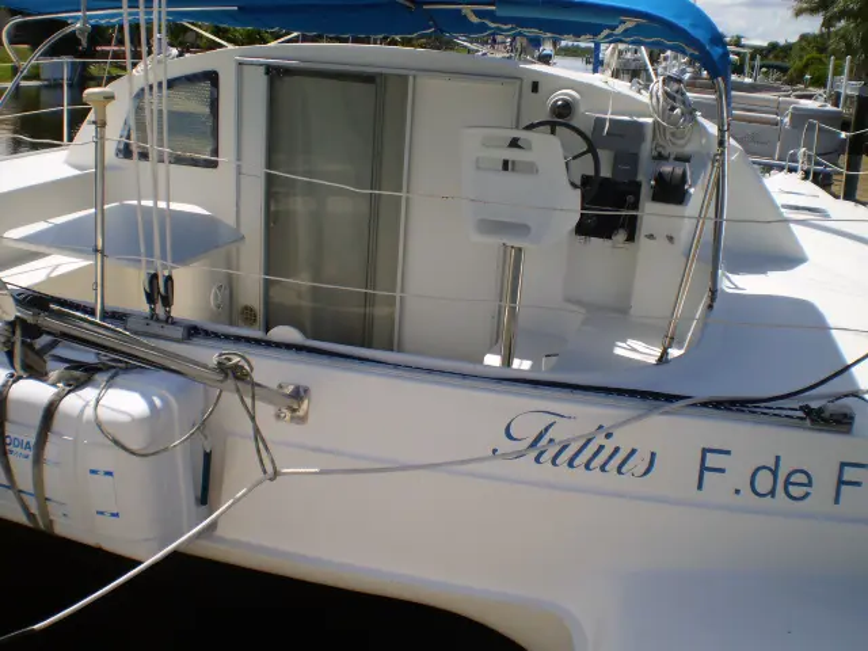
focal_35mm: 36
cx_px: 434
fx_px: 903
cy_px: 326
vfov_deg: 39.7
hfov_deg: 51.4
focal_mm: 6.3
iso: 64
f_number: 4.6
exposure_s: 1/800
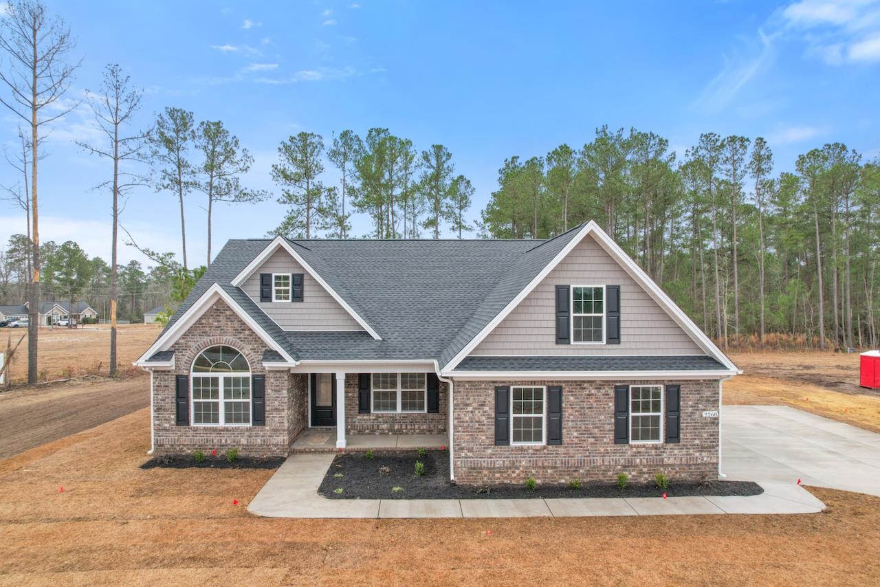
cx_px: 440
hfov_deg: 78.6
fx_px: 538
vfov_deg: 57.3
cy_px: 294
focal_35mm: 22
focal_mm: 8.38
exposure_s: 1/30
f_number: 2.8
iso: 100
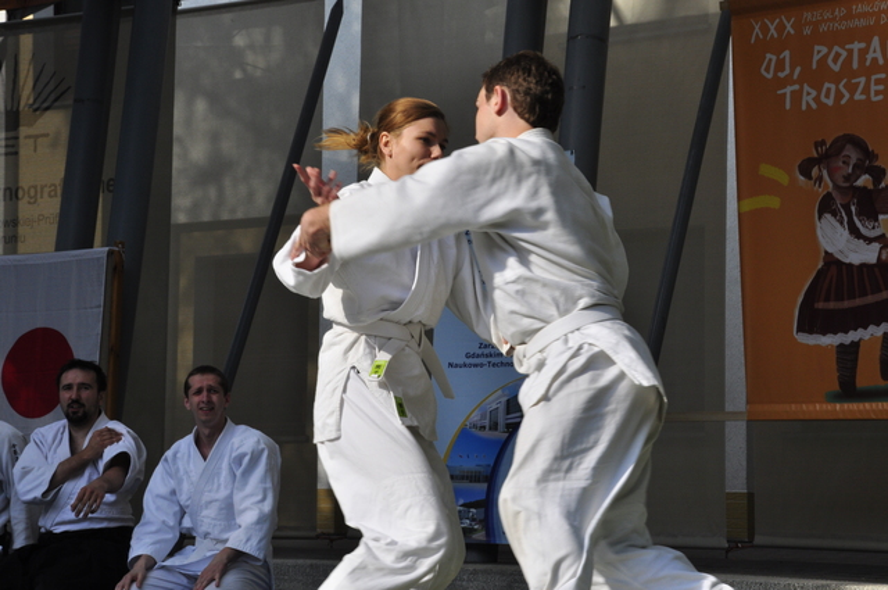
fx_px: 2291
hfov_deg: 21.9
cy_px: 295
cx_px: 444
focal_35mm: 93
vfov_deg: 14.7
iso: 280
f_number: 16
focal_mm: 62
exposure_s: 1/320
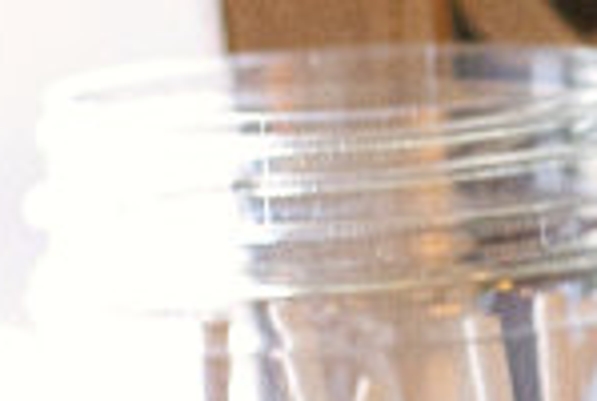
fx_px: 6308
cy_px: -62
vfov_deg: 3.6
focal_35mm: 380
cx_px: 1879
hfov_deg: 5.1
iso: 6400
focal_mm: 35
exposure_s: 1/80
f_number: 3.2
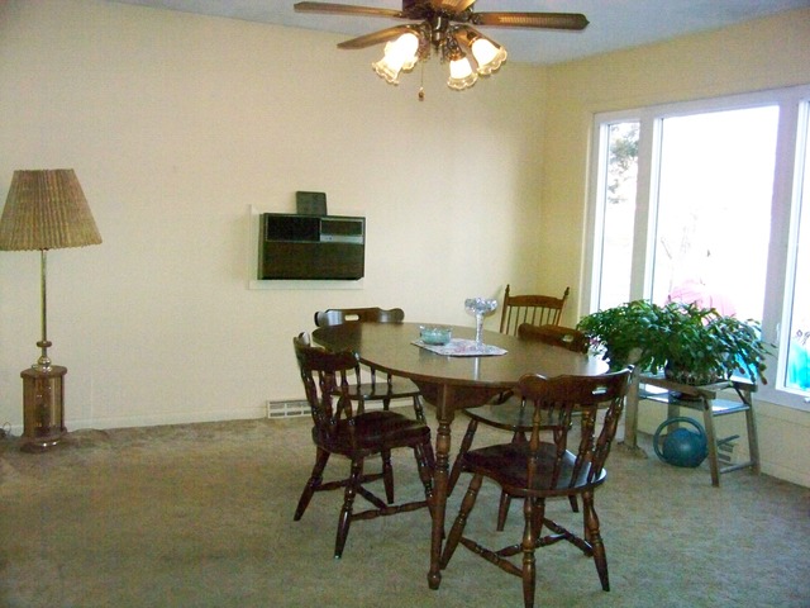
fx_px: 772
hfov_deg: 55.4
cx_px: 405
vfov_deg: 42.9
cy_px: 304
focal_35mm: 33
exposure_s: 1/500
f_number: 2.8
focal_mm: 5.85
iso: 1600
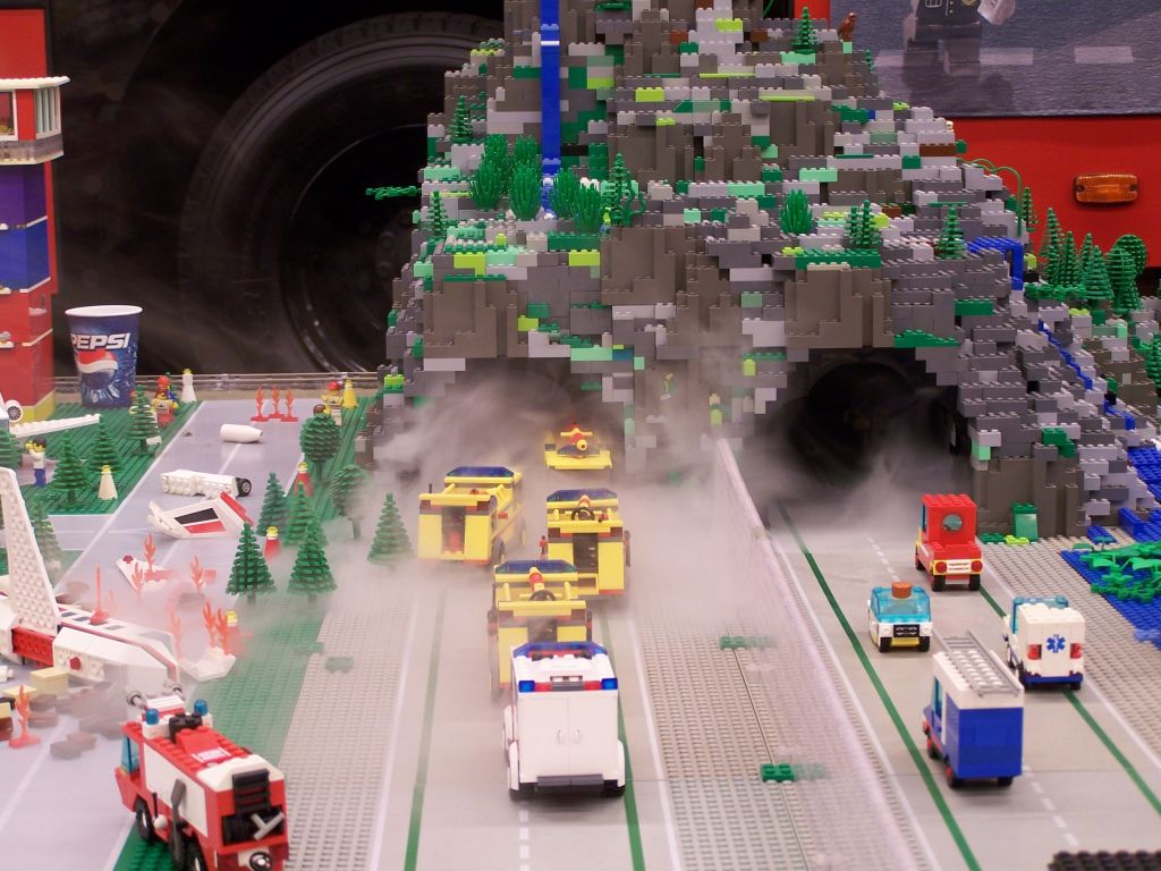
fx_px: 2314
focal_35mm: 69
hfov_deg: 28.2
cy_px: 436
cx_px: 580
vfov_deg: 21.3
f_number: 3.2
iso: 80
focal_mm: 11.5
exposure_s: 1/3
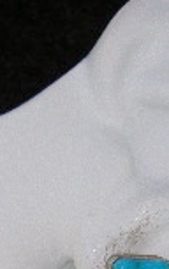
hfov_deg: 9.9
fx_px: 977
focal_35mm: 133
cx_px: 35
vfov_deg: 14.8
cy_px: 373
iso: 266
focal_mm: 5.4
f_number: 7
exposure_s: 1/30
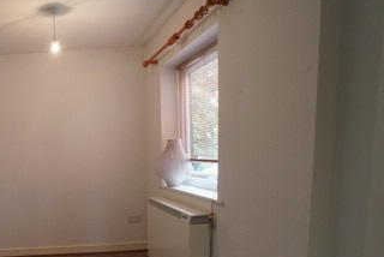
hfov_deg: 54.9
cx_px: 48
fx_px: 320
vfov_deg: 41.8
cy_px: 205
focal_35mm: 30
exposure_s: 1/160
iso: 1250
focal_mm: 10
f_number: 4
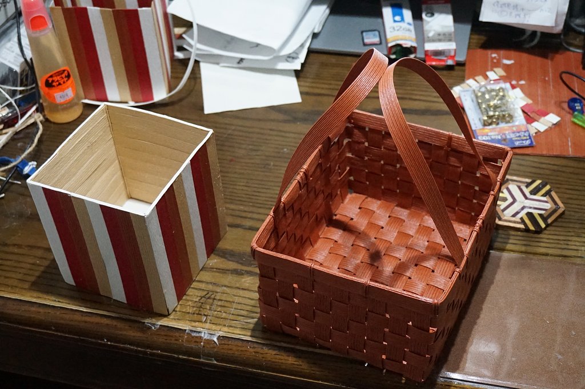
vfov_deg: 28.0
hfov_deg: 41.1
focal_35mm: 48
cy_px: 194
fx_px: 779
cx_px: 292
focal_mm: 32
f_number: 5
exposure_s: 1/160
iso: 5000
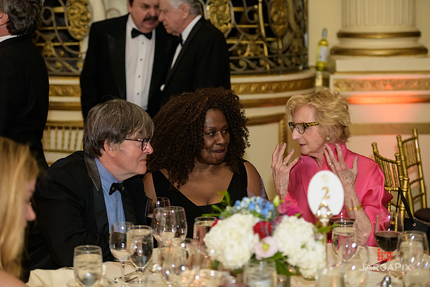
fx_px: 1027
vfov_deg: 15.9
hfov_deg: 23.6
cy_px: 144
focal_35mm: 86
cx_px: 215
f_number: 3.2
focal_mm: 86
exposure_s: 1/125
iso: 1250
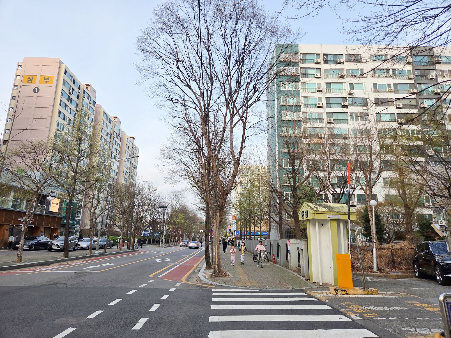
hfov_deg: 73.9
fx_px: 300
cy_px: 169
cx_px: 226
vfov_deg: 58.9
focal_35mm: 23
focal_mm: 5.4
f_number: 1.8
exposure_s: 1/728
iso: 80
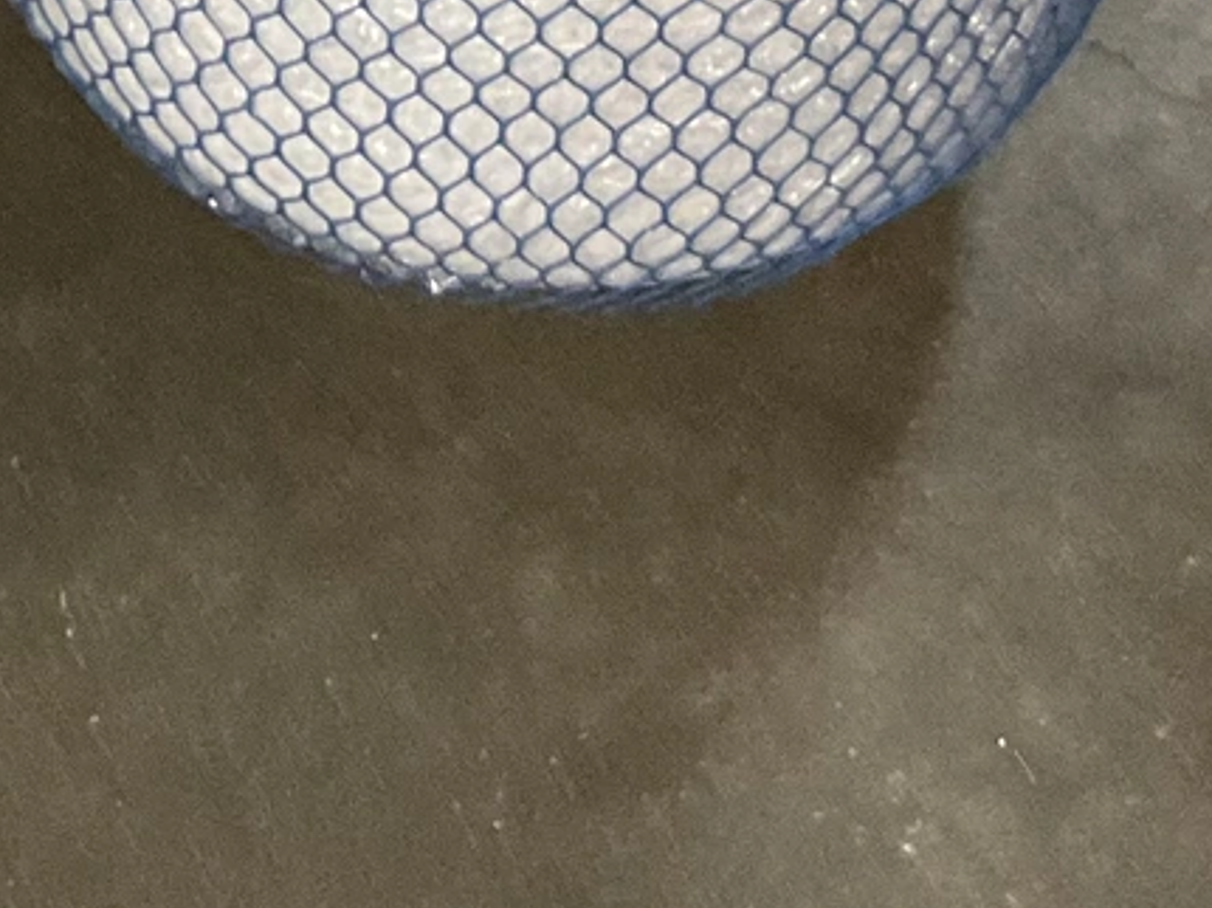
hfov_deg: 14.3
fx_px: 4724
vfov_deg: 10.2
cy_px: -883
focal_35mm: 135
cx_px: -116
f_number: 1.8
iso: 200
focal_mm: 3
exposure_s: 1/60
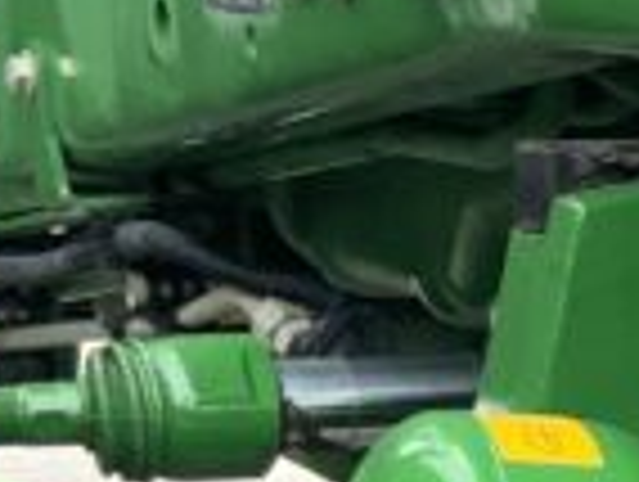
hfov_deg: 8.8
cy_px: 950
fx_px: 3865
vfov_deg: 6.9
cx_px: 1372
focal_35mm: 209
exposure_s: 1/177
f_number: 1.8
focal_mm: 3
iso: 16
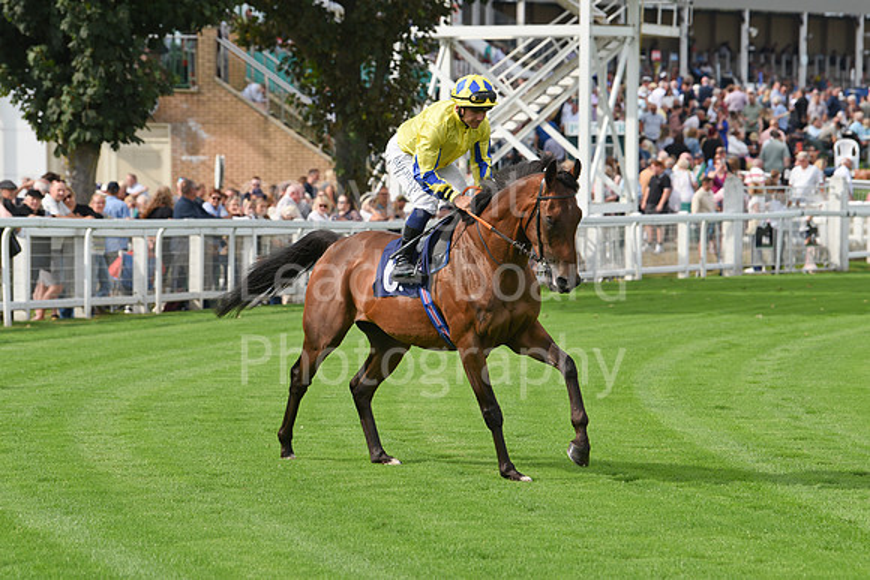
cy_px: 290
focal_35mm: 180
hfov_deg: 11.4
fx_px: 4351
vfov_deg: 7.6
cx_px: 435
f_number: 6.3
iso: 400
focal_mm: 180
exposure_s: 1/1250
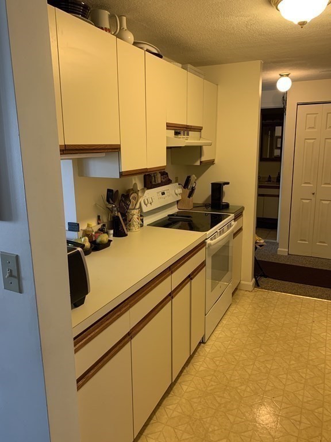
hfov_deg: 53.1
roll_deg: +0.1
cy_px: 221
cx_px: 166
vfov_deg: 67.3
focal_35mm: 26
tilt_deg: -11.4
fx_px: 331
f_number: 1.8
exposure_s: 1/60
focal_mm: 4.25
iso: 160
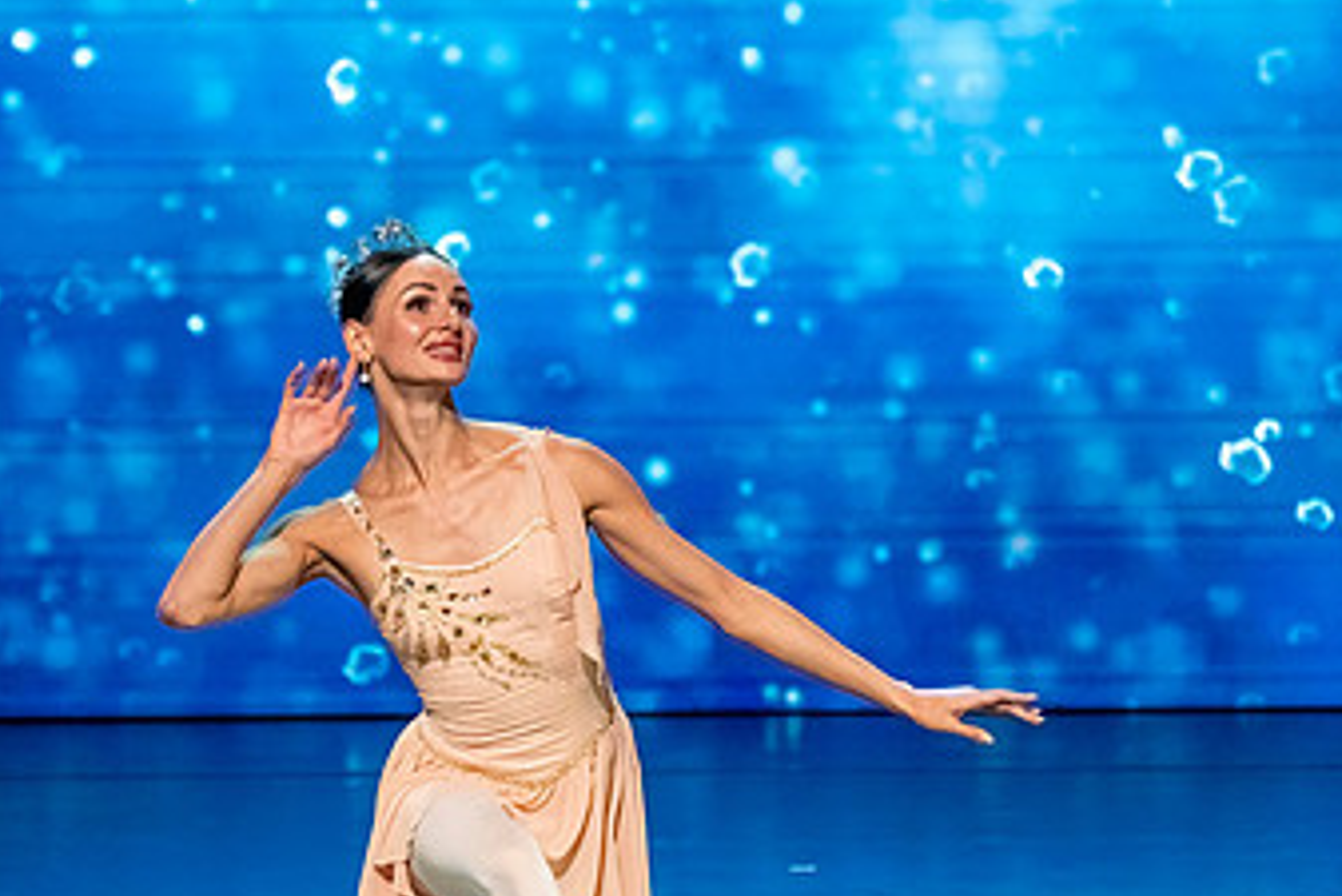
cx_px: 517
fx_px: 29572
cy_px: 457
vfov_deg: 1.7
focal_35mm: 793
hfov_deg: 2.6
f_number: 5.6
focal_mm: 400
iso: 6400
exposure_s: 1/400
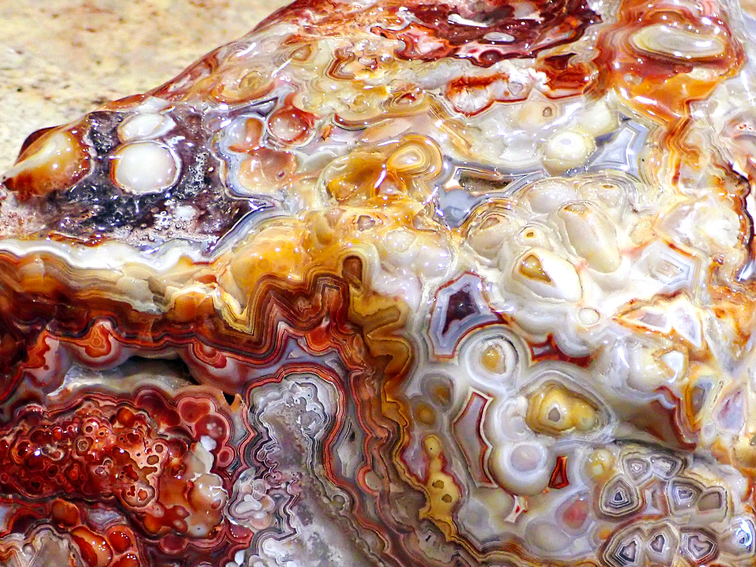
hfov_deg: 23.8
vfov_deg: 17.9
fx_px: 1791
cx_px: 477
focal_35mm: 82
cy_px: 397
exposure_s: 1/50
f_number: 3.1
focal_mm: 8.41
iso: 320
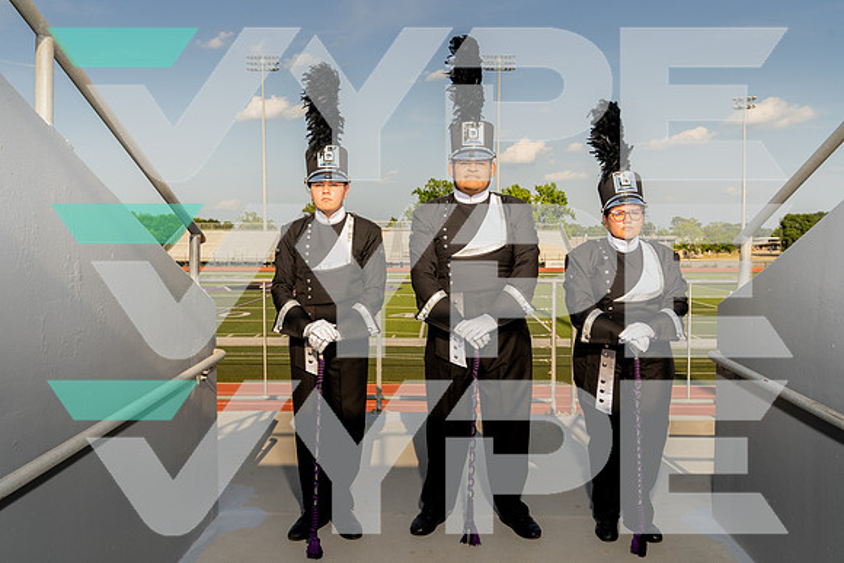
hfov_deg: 58.7
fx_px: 750
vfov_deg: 41.1
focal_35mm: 32
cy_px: 282
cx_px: 422
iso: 100
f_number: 8
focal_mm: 32
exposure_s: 1/250
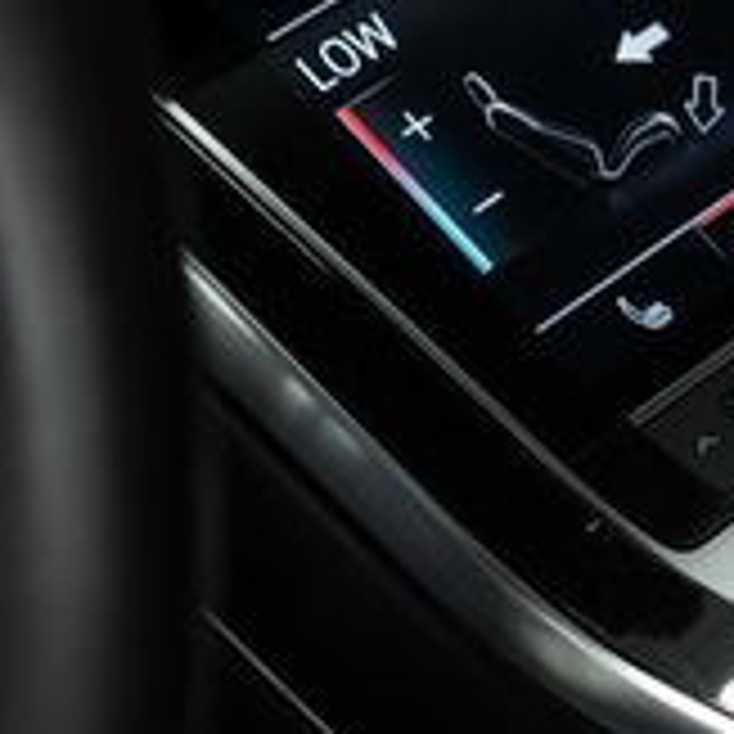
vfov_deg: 12.5
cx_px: 1409
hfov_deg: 11.4
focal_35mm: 140
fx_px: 3359
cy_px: 493
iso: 500
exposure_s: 1/50
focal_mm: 28
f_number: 3.2
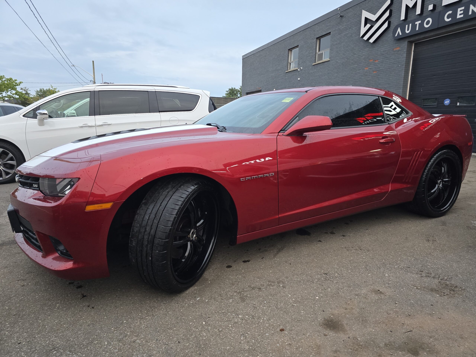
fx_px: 316
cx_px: 238
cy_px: 178
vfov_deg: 58.9
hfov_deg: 73.9
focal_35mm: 23
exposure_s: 1/120
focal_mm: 6.3
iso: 400
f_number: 1.7
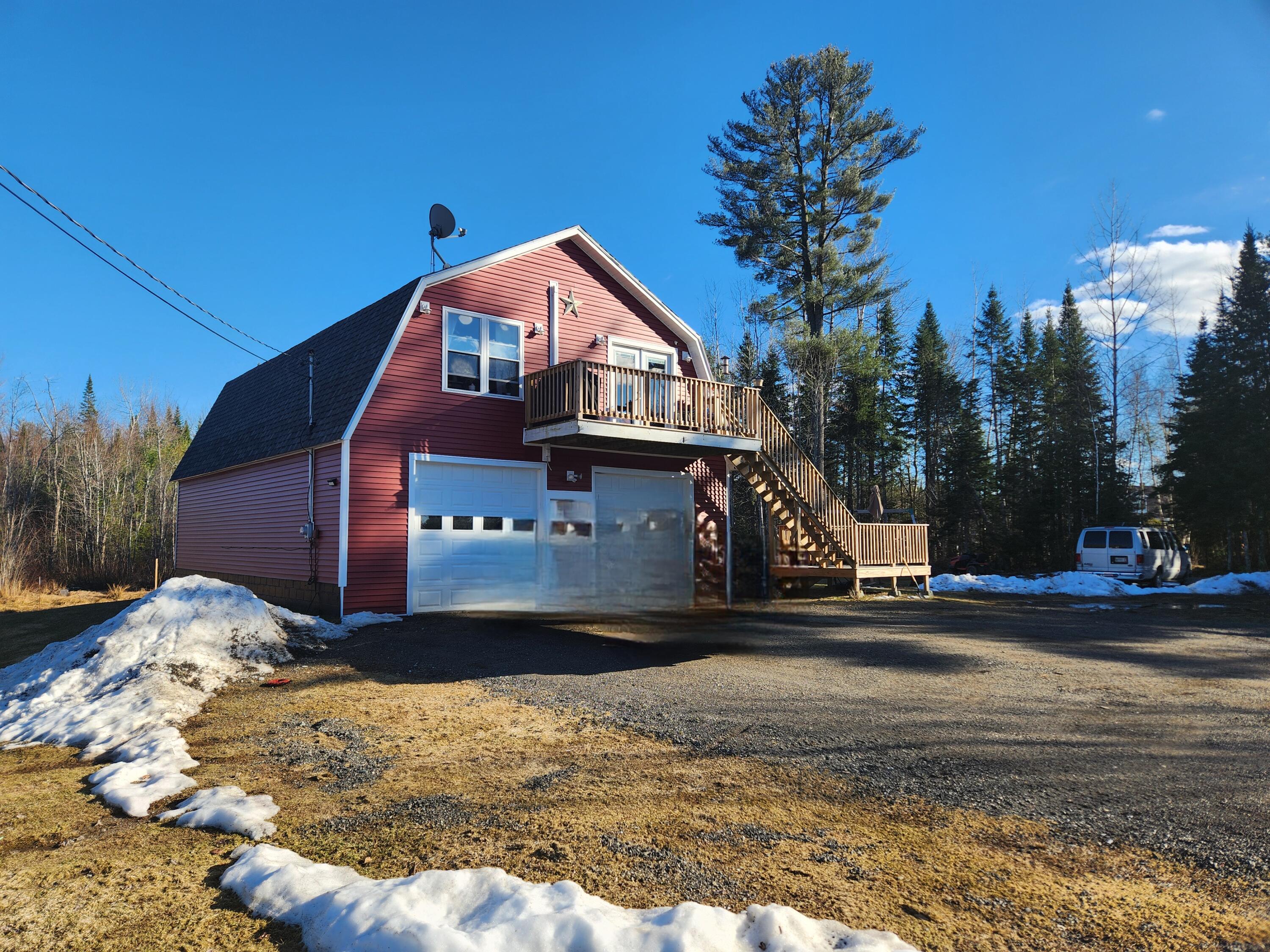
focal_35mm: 23
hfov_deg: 73.9
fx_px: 844
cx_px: 635
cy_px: 476
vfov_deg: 58.9
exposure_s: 1/1111
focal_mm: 5.4
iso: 20
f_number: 1.8
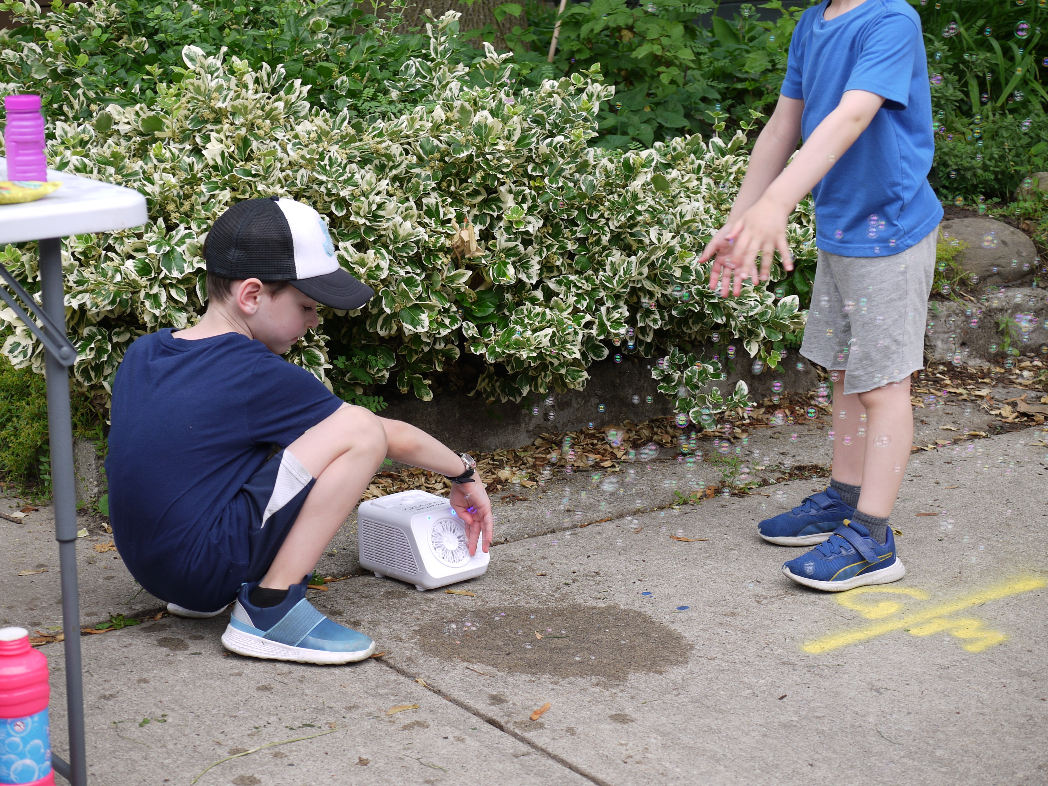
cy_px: 393
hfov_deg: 27.8
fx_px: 2119
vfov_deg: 21.0
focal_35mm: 70
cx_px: 524
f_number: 4
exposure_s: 1/320
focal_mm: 35
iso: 100
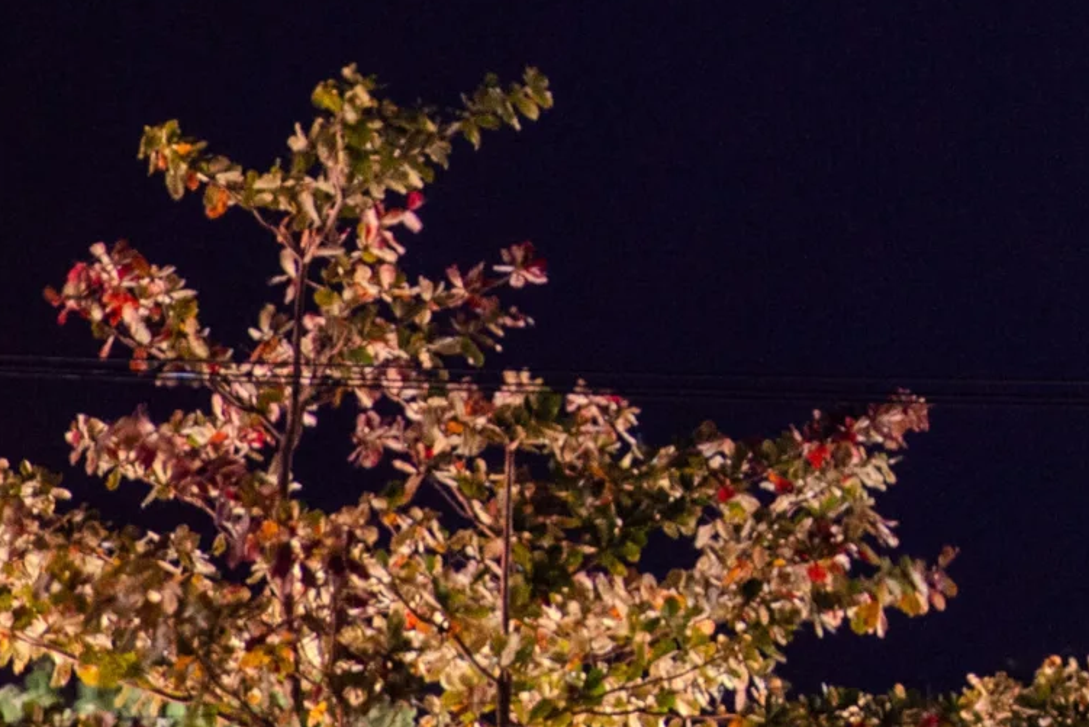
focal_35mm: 682
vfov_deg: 2.0
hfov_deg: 3.0
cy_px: -326
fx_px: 20633
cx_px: 1495
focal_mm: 200
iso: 2500
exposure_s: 2.5
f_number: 4
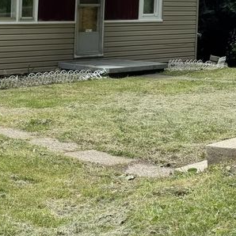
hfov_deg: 20.1
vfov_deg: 23.2
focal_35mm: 73
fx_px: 563
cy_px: 36
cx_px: -126
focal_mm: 6.76
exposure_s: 1/1395
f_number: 1.78
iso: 80
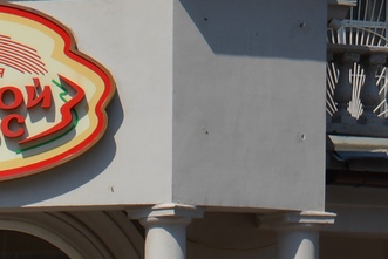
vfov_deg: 5.3
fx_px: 2782
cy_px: 412
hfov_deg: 7.6
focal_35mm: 258
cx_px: -402
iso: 100
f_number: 8
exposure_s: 1/250
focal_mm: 38
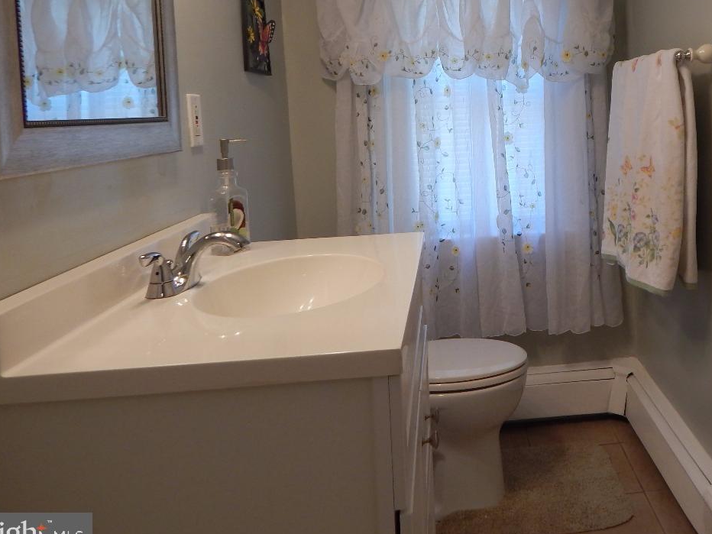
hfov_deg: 52.2
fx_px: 699
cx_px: 509
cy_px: 144
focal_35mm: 34
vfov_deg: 40.8
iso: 125
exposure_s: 1/50
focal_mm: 4
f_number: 3
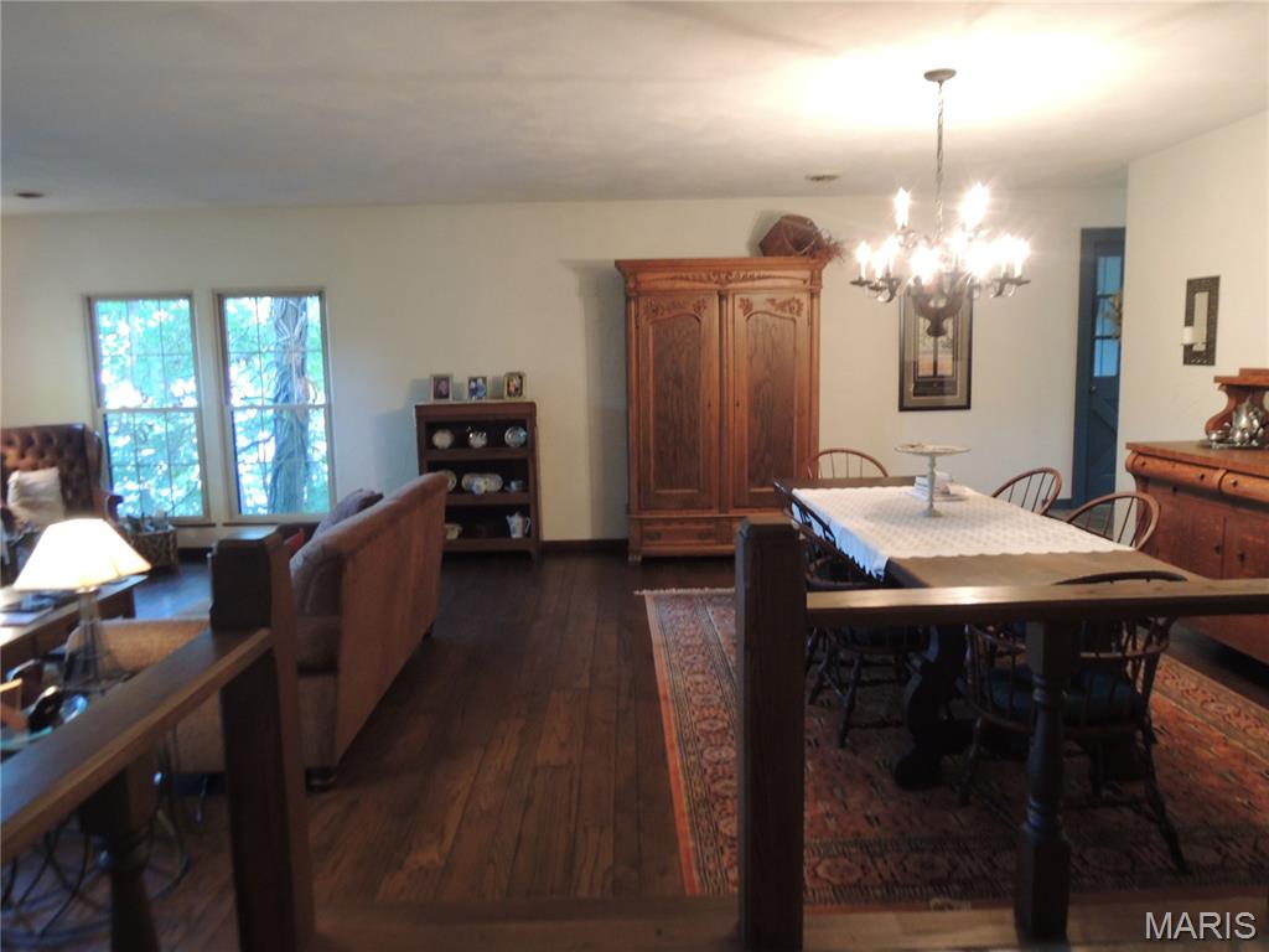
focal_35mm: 24
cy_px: 476
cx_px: 634
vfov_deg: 56.8
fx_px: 880
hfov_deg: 71.6
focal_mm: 4.3
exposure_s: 1/13
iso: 400
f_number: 2.8
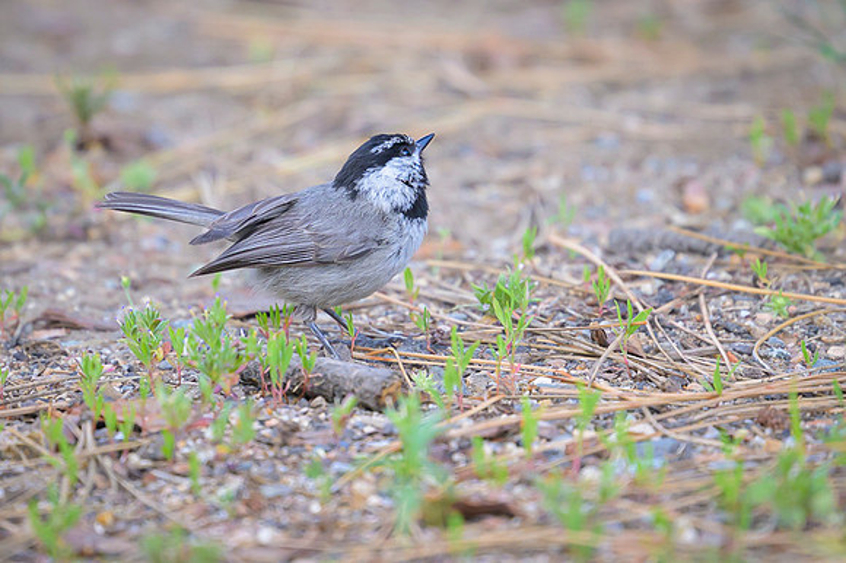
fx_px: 27778
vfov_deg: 1.2
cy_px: 176
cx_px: 348
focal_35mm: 1183
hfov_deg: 1.7
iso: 1600
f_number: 4
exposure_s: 1/160
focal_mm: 560
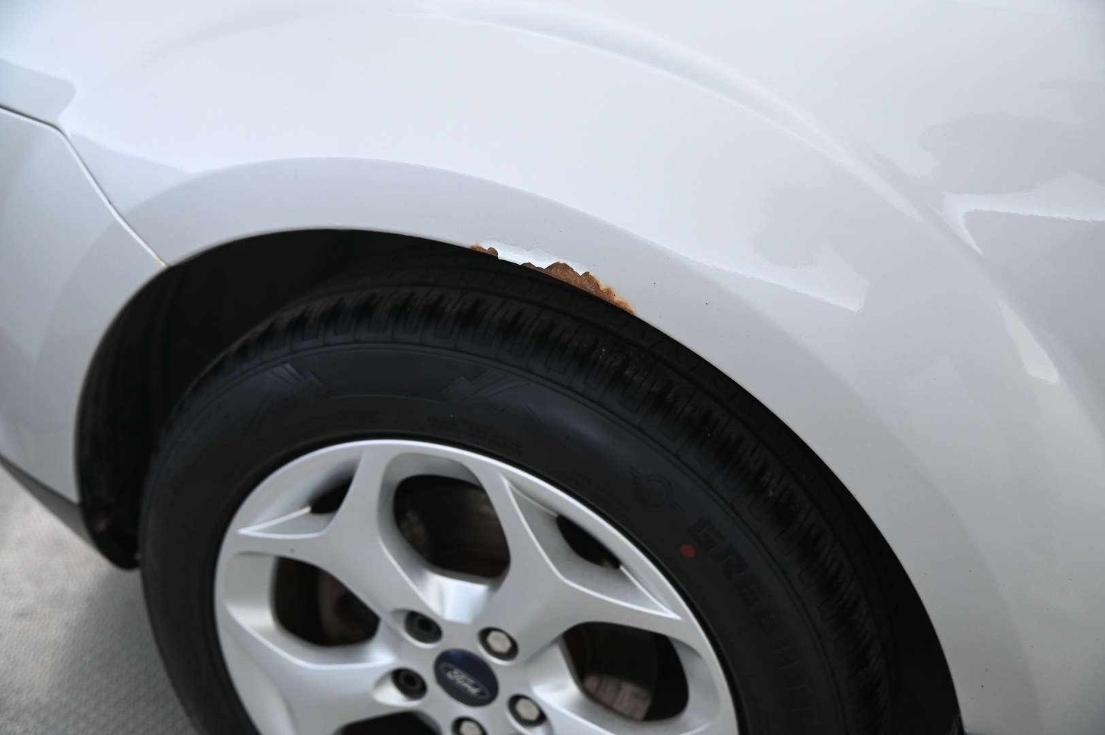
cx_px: 552
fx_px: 1165
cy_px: 368
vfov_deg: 35.0
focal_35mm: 38
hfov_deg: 50.7
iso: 2000
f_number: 4
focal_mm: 38
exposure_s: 1/50
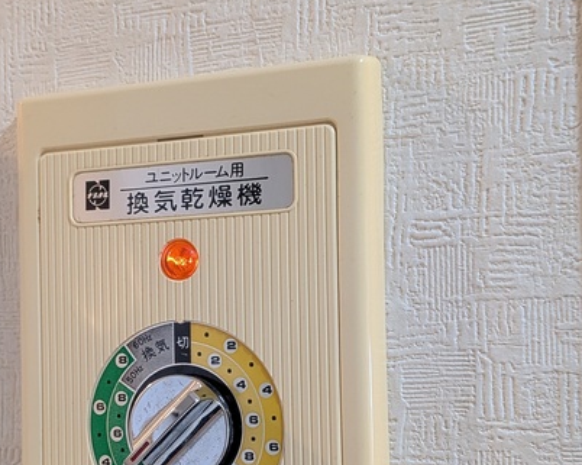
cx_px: 222
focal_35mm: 56
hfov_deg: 33.4
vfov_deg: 26.9
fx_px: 964
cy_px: 323
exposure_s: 1/100
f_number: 1.7
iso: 253
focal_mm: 4.53
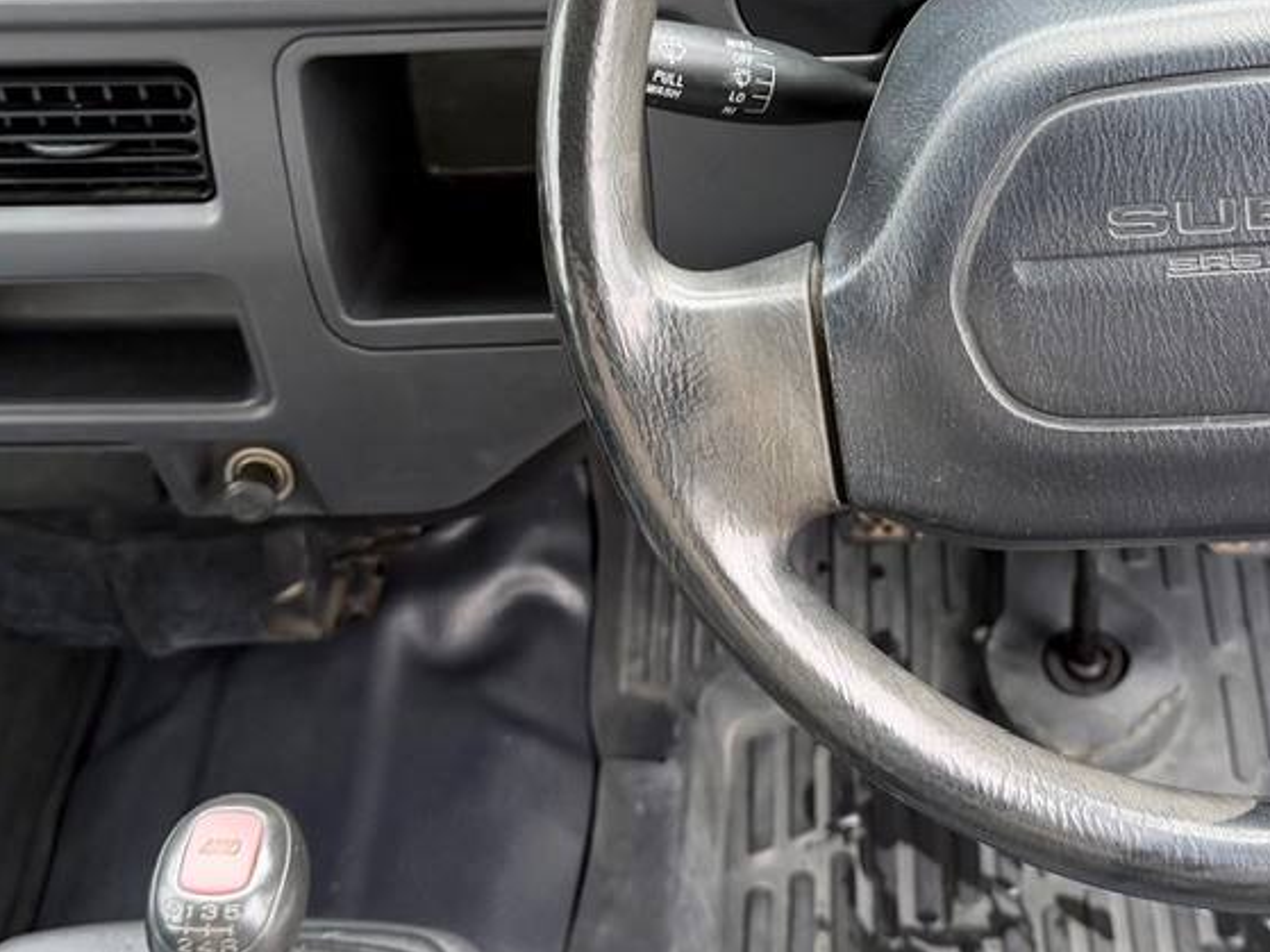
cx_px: 813
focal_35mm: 55
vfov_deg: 25.9
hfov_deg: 34.7
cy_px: 136
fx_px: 2017
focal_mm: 6.76
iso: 125
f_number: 1.78
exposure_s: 1/121
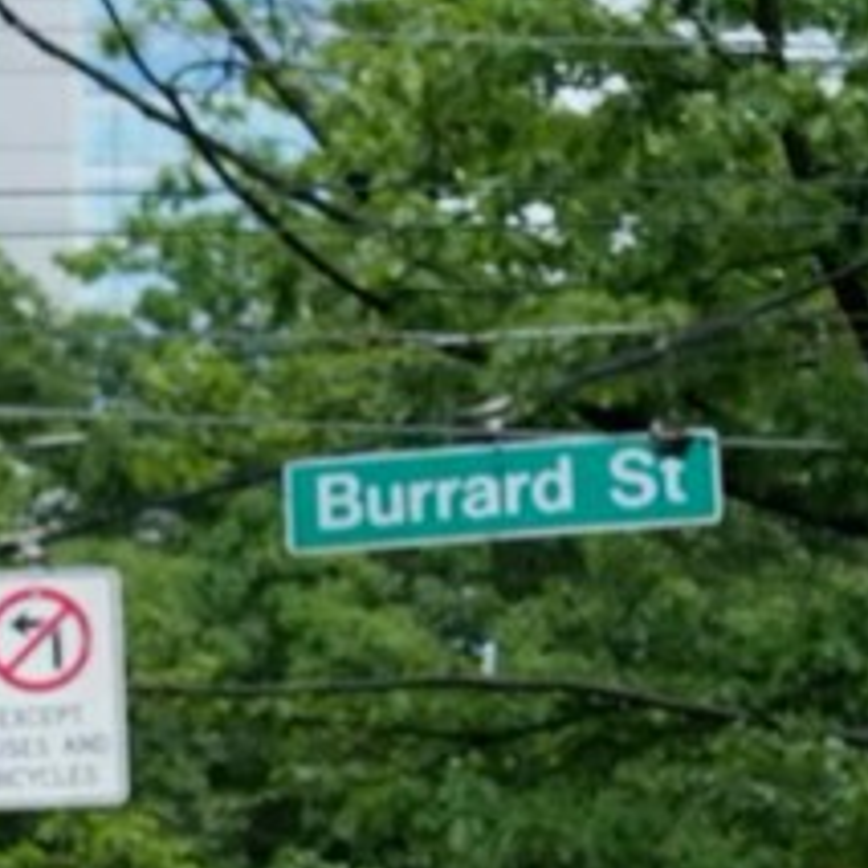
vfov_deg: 6.8
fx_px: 7263
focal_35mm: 256
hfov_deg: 6.2
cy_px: 1137
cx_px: 2767
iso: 500
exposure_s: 1/250
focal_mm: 40
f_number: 7.1
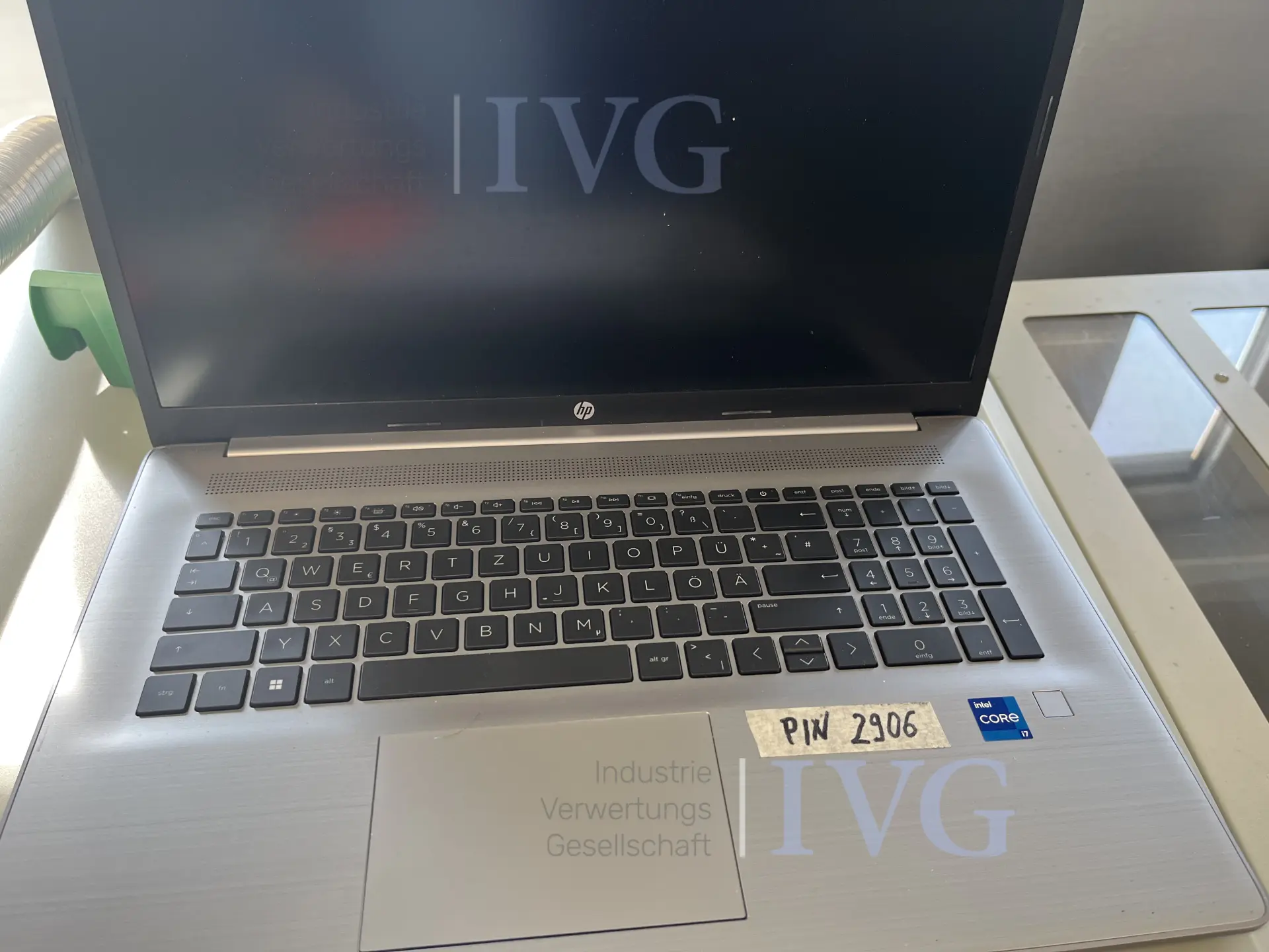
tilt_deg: -39.4
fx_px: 953
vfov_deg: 53.1
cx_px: 634
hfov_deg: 67.3
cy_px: 476
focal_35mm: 26
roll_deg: +0.6
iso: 125
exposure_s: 1/121
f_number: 1.6
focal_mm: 5.1
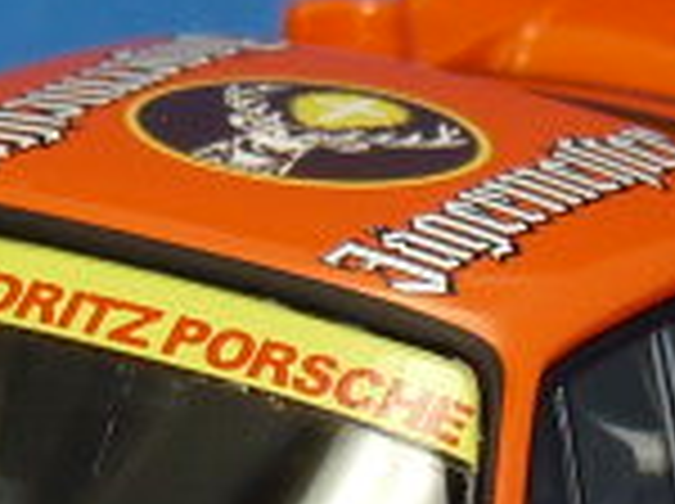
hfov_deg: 2.9
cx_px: 171
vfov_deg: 2.2
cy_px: 693
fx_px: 13316
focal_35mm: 684
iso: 100
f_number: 3.4
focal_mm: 16.1
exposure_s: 1/40
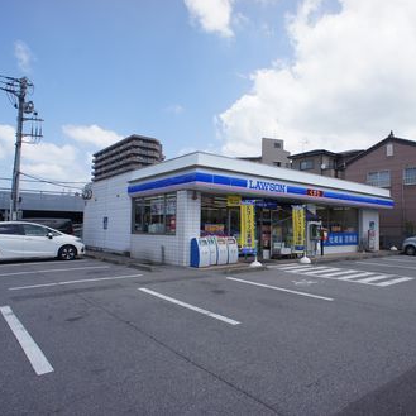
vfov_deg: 52.5
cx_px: 249
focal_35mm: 31
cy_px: 207
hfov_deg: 52.2
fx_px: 421
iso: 200
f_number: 6.3
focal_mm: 16
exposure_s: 1/500
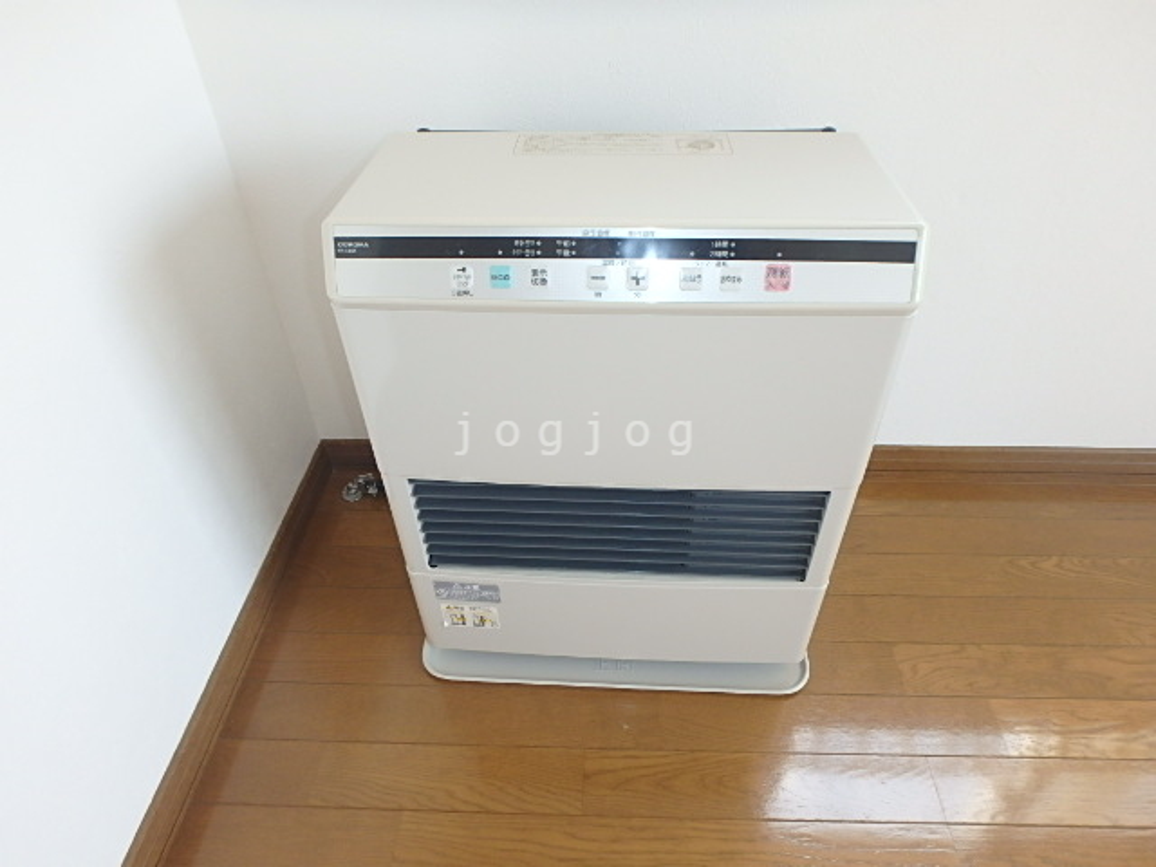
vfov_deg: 63.4
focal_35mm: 21
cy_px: 434
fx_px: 701
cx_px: 578
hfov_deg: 79.0
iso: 200
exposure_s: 1/40
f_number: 3.5
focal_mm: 3.7
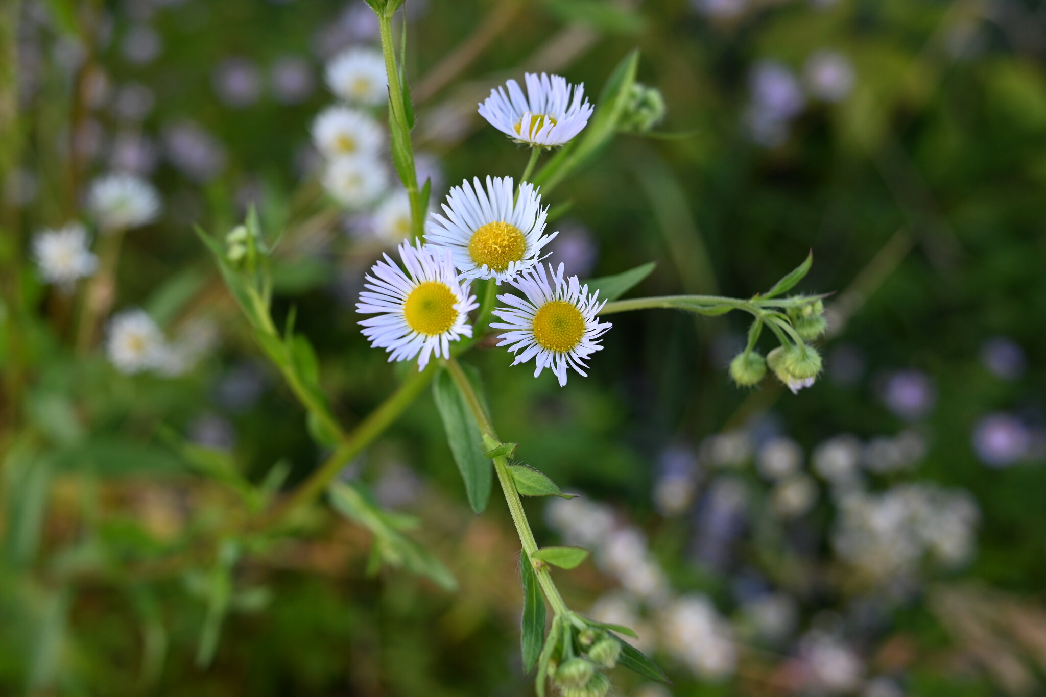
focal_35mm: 39
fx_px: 1133
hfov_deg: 49.5
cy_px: 348
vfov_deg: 34.2
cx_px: 523
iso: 320
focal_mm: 26
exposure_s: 1/250
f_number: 4
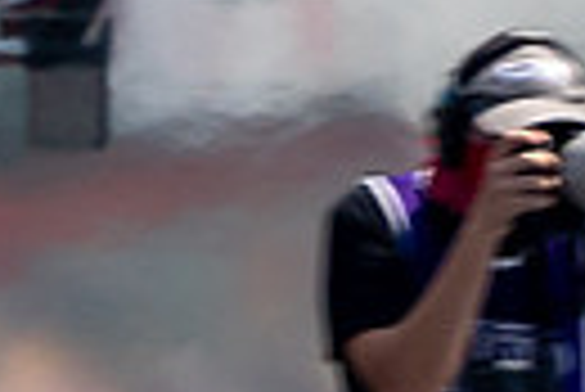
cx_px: 2939
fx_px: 21100
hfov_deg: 1.6
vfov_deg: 1.1
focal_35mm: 1297
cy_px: -437
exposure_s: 1/800
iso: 100
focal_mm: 50
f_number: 5.6
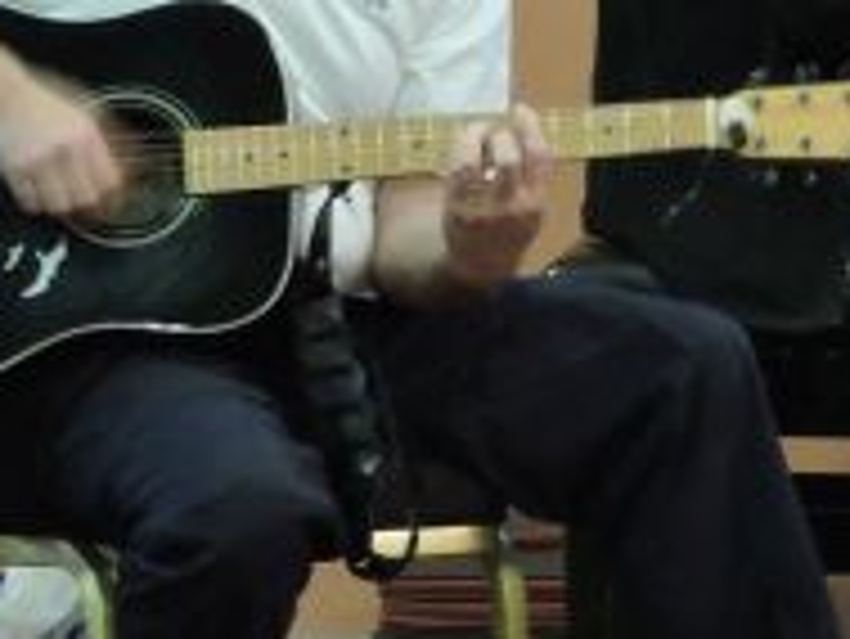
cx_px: 684
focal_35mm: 432
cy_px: 18
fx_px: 10615
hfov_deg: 4.6
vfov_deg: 3.4
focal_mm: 30.3
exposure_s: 1/13
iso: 800
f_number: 4.5
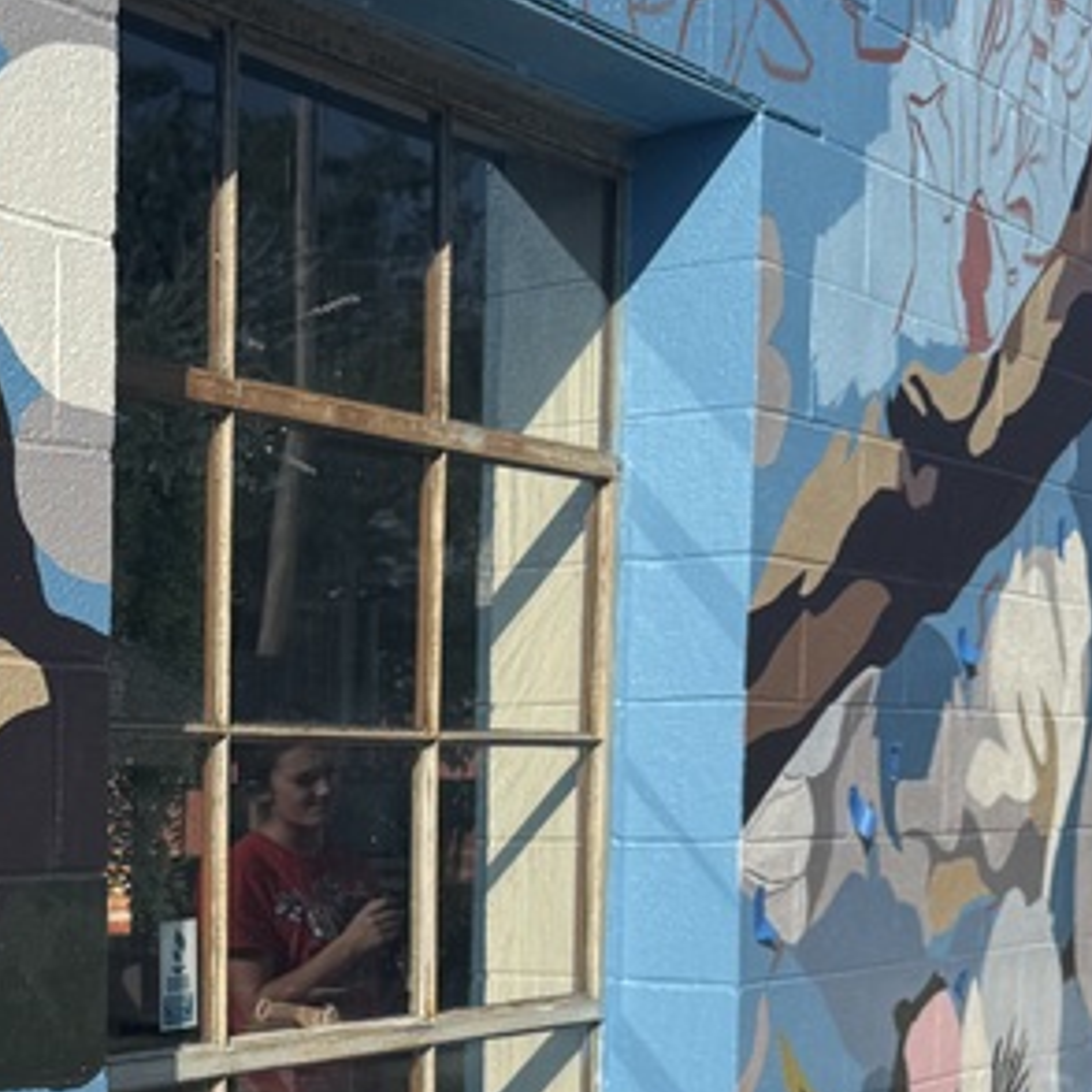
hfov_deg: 22.1
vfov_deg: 22.7
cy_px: 999
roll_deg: +0.1
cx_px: -108
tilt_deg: -5.1
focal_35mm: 74
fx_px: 2641
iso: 80
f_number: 1.78
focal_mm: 6.76
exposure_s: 1/4950
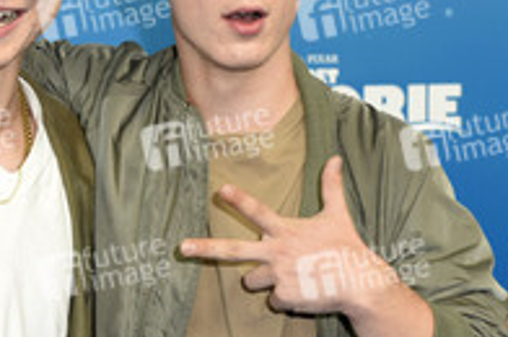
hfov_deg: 14.3
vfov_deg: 9.5
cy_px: 75
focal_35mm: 143
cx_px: 139
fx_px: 2015
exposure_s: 1/250
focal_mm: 62
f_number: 5.6
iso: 640
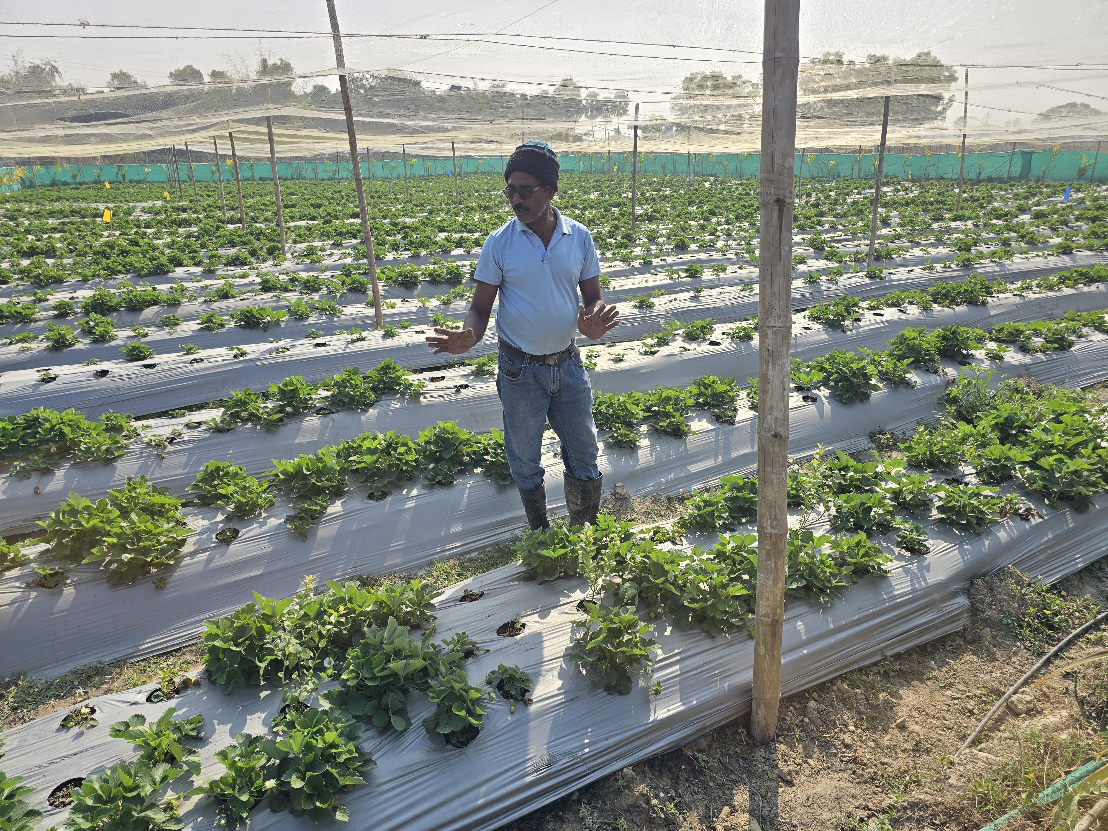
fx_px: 736
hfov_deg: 73.9
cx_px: 554
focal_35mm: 23
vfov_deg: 58.9
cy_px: 416
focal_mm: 6.3
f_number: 1.7
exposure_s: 1/861
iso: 12
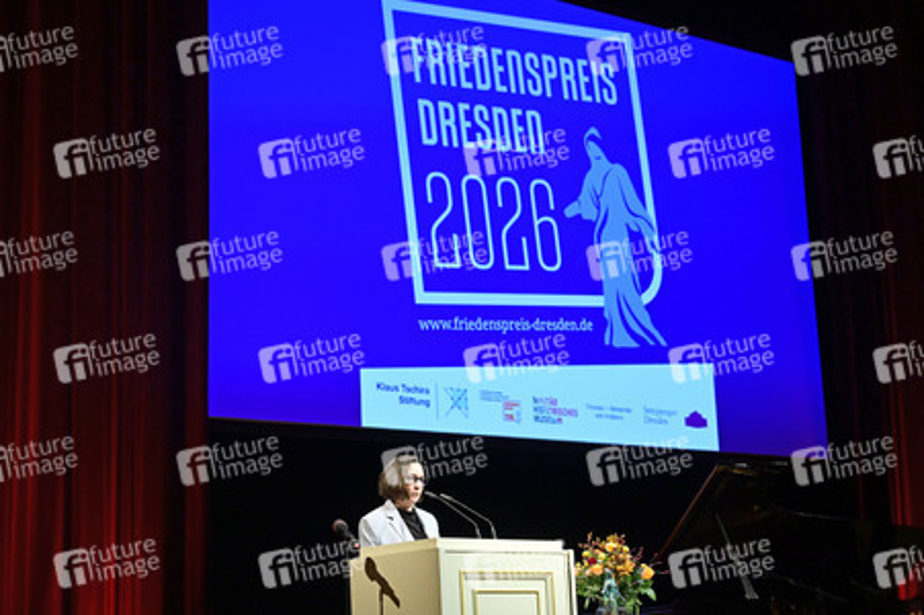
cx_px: 462
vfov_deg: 19.4
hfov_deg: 28.9
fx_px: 1795
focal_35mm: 70
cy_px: 308
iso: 3200
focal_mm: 70
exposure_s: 1/320
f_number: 4
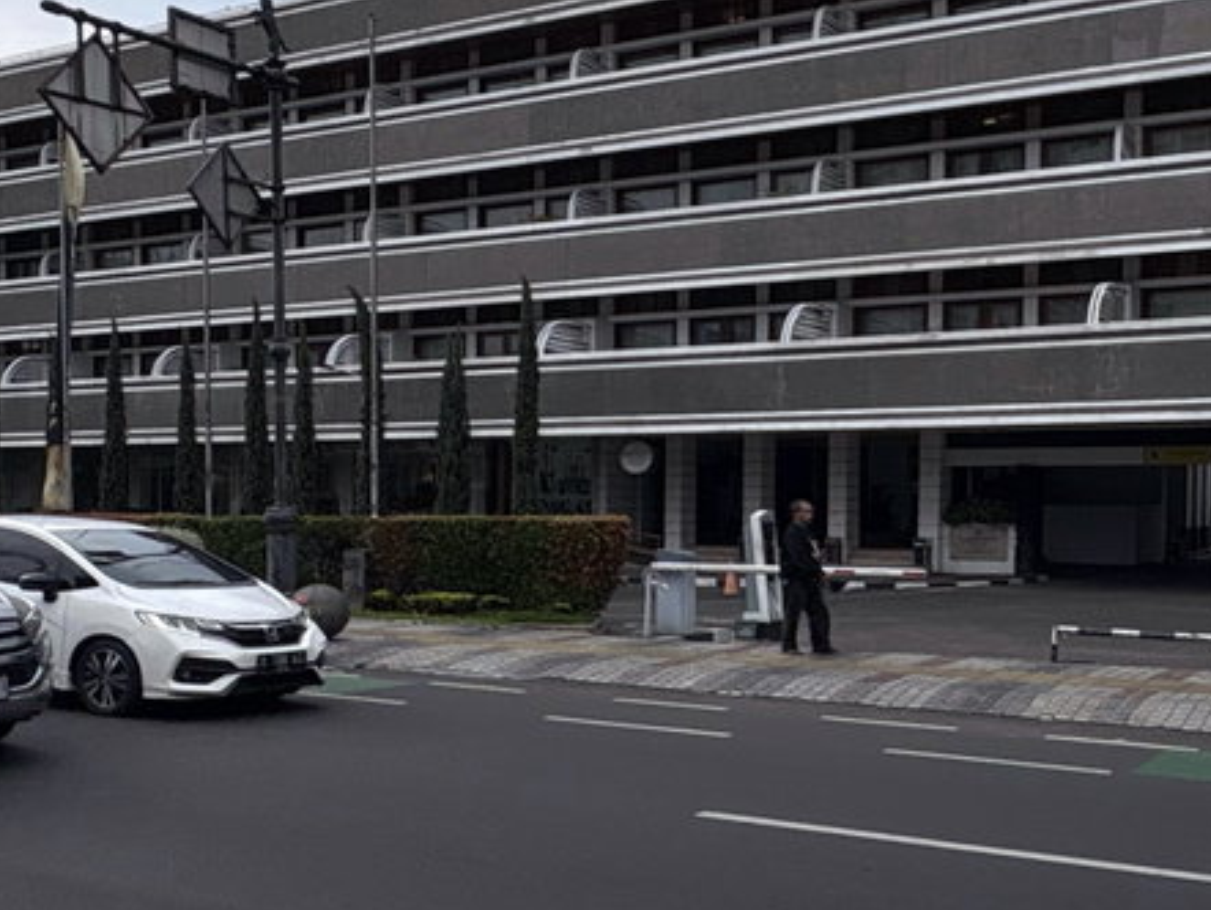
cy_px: 0
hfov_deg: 48.5
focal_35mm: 38
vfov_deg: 34.4
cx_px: 460
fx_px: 1330
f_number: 2.2
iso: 40
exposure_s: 1/416
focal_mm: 2.22
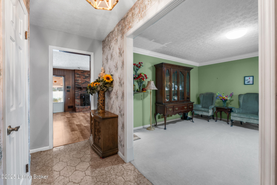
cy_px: 92
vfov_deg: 74.6
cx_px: 138
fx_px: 121
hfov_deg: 97.6
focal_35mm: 16
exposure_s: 1.3
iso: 400
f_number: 9
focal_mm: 10.5
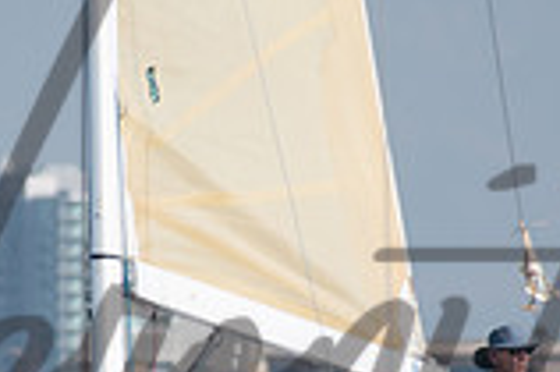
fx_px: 26106
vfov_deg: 0.8
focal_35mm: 1680
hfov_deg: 1.2
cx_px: 170
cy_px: 338
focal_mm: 300
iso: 100
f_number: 6.3
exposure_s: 1/500
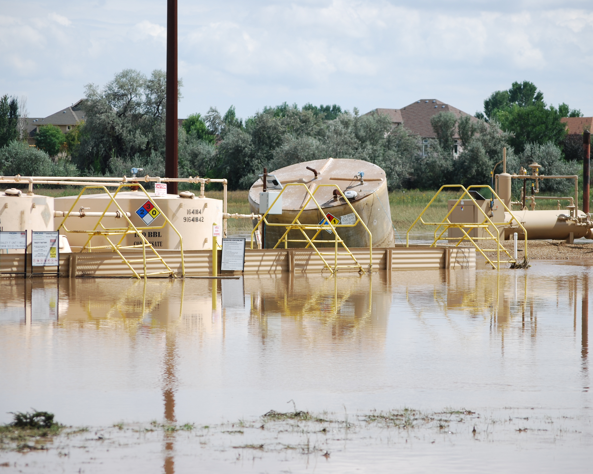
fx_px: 2738
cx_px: 308
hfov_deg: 12.4
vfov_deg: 9.9
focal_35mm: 156
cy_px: 237
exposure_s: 1/500
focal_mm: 92
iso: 100
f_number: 5.6
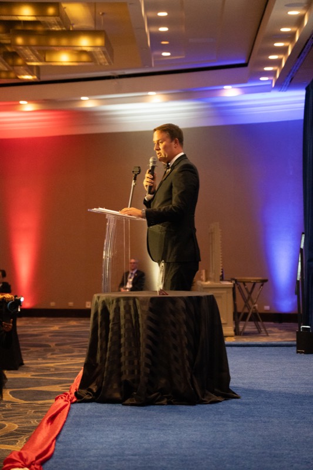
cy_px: 235
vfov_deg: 19.5
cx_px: 156
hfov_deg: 13.0
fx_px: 1370
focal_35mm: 105
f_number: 3.2
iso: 6400
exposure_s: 1/100
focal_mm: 70
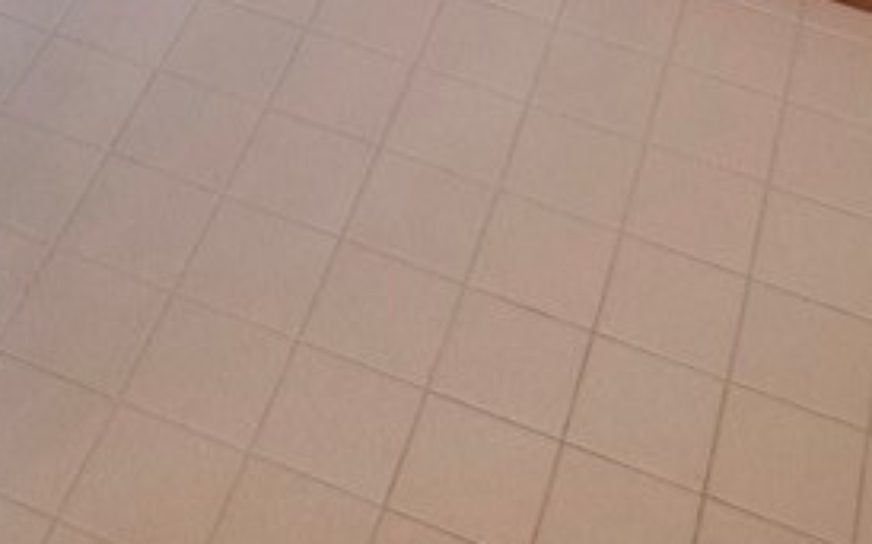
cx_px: 185
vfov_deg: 10.5
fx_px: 2162
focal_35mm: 91
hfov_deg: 22.5
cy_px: -1053
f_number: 1.8
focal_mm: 5.4
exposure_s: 1/120
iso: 320
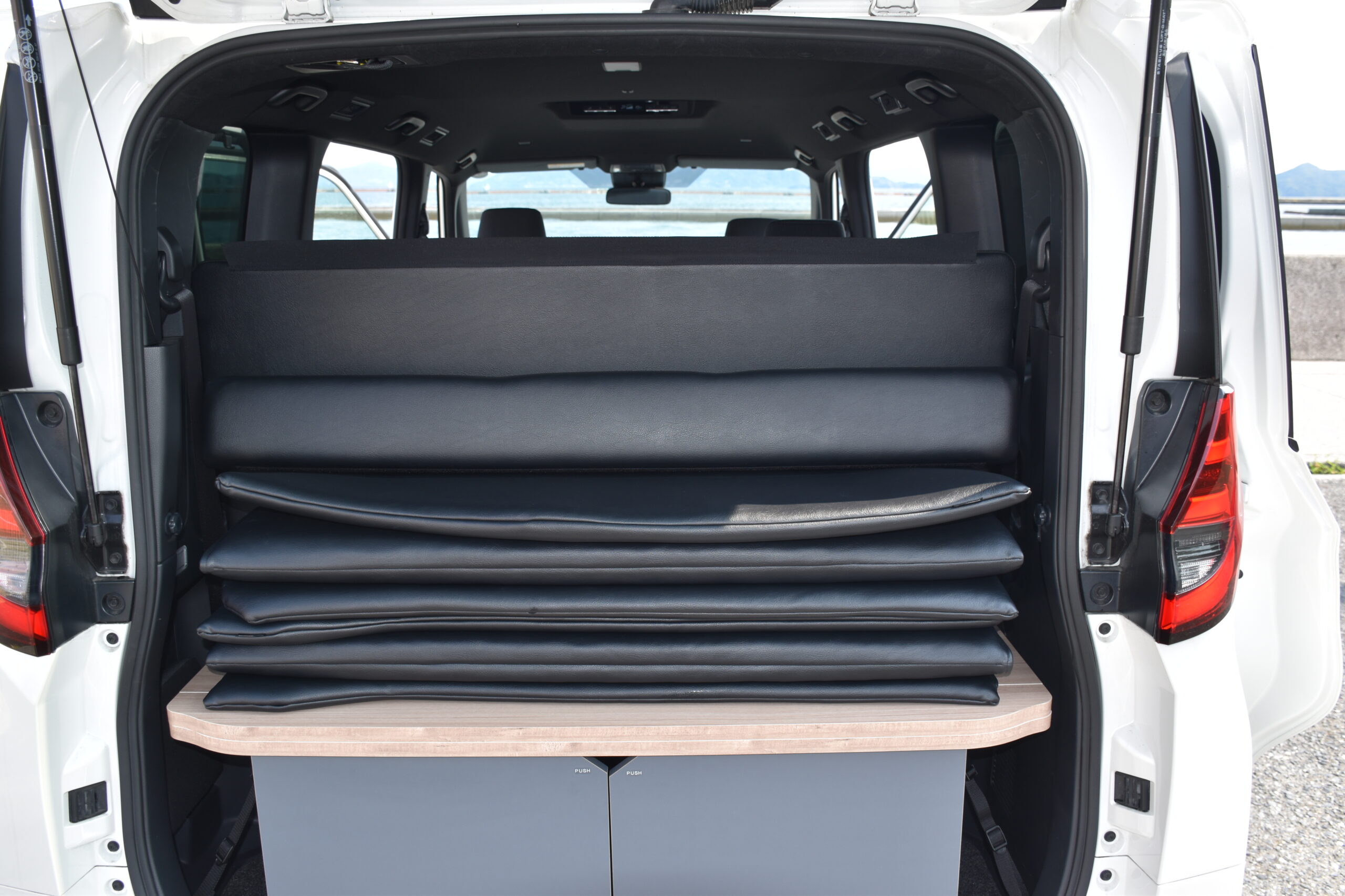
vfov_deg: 43.6
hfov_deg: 61.9
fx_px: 1121
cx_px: 672
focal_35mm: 30
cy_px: 448
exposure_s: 1/160
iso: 100
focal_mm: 20
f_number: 5.6
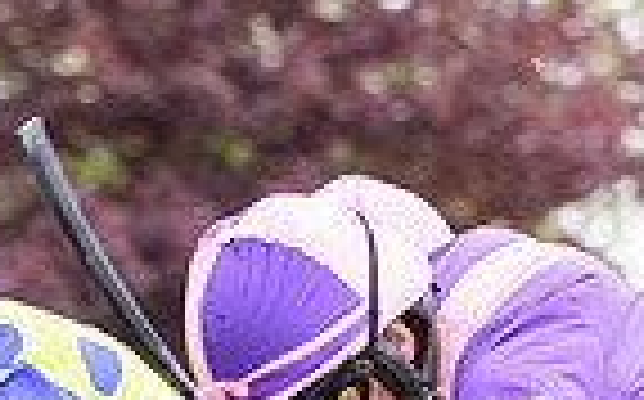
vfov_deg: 2.1
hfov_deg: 3.3
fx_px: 11097
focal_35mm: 633
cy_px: 749
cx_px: -90
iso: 1250
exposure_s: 1/1000
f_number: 5.6
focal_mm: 135
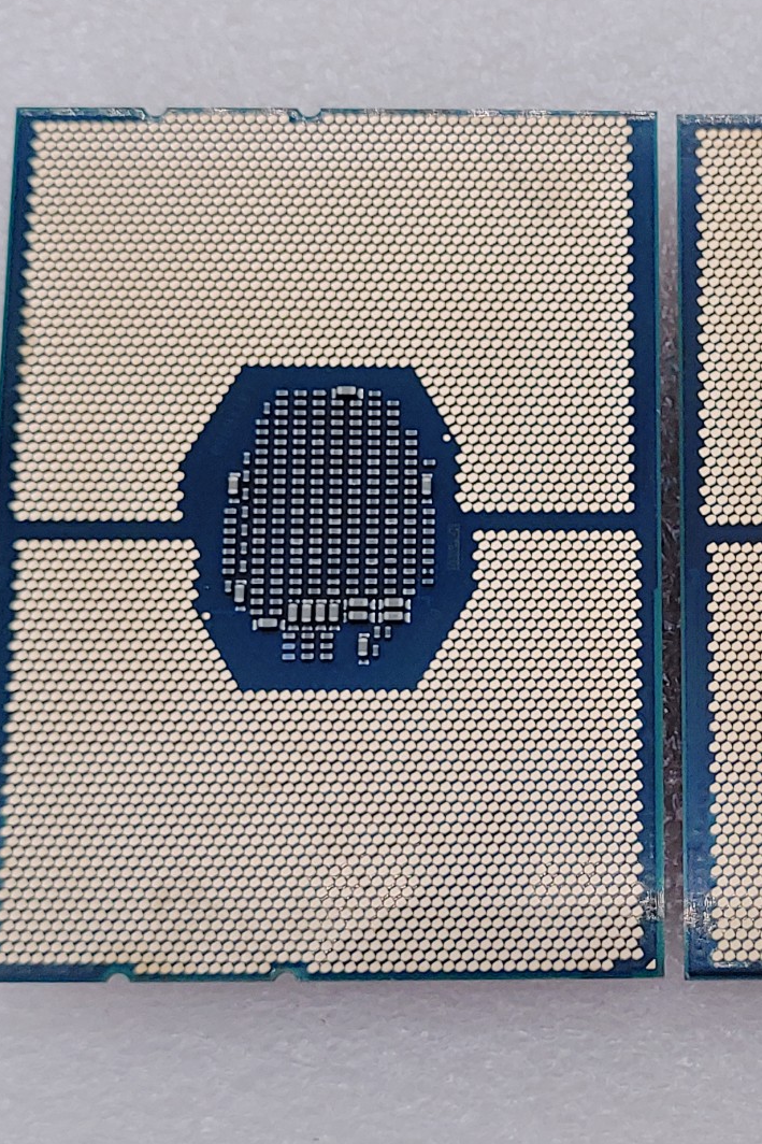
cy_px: 573
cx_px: 663
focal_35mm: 69
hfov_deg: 19.4
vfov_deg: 29.2
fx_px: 2191
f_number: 1.8
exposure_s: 1/120
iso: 50
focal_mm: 4.36
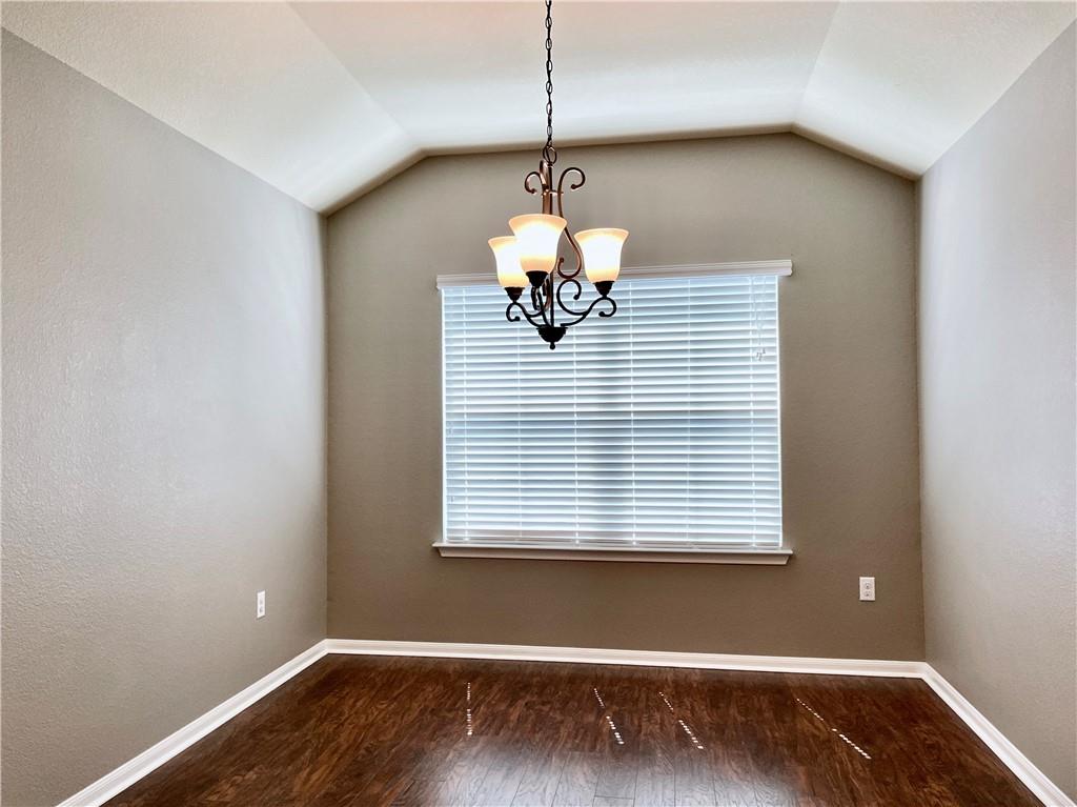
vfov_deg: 53.0
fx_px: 809
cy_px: 404
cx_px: 538
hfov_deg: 67.3
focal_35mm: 26
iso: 125
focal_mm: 4.2
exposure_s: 1/120
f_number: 1.6
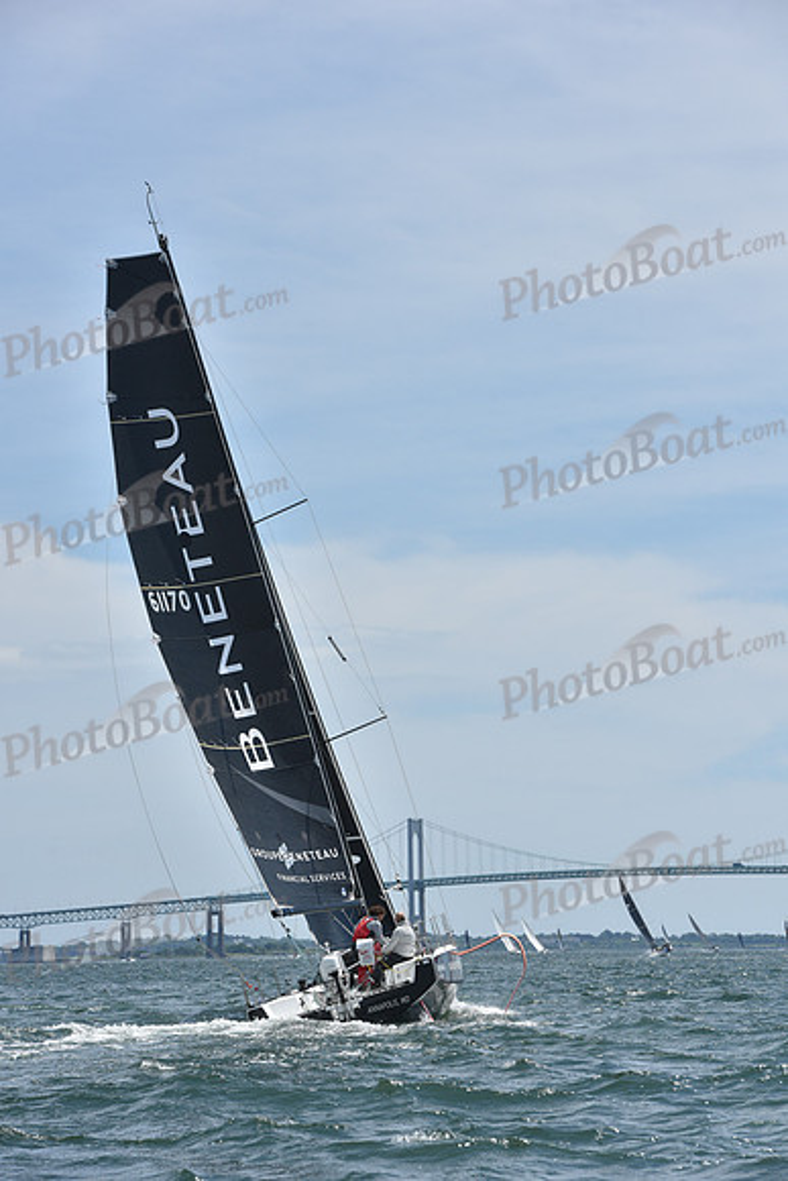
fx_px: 3937
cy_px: 590
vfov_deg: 17.1
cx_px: 394
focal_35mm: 120
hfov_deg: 11.4
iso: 250
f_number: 8
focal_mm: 120
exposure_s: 1/1250
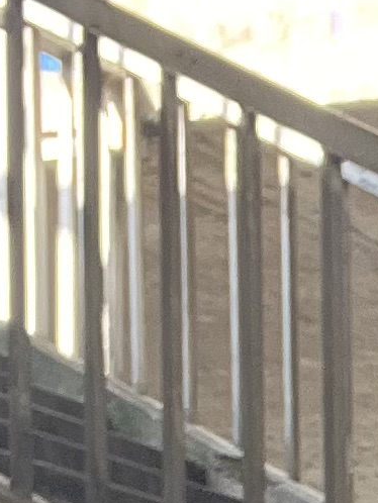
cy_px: 1082
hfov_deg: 7.5
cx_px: 914
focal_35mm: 186
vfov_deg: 9.7
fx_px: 2706
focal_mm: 2.71
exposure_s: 1/113
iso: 100
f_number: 2.2
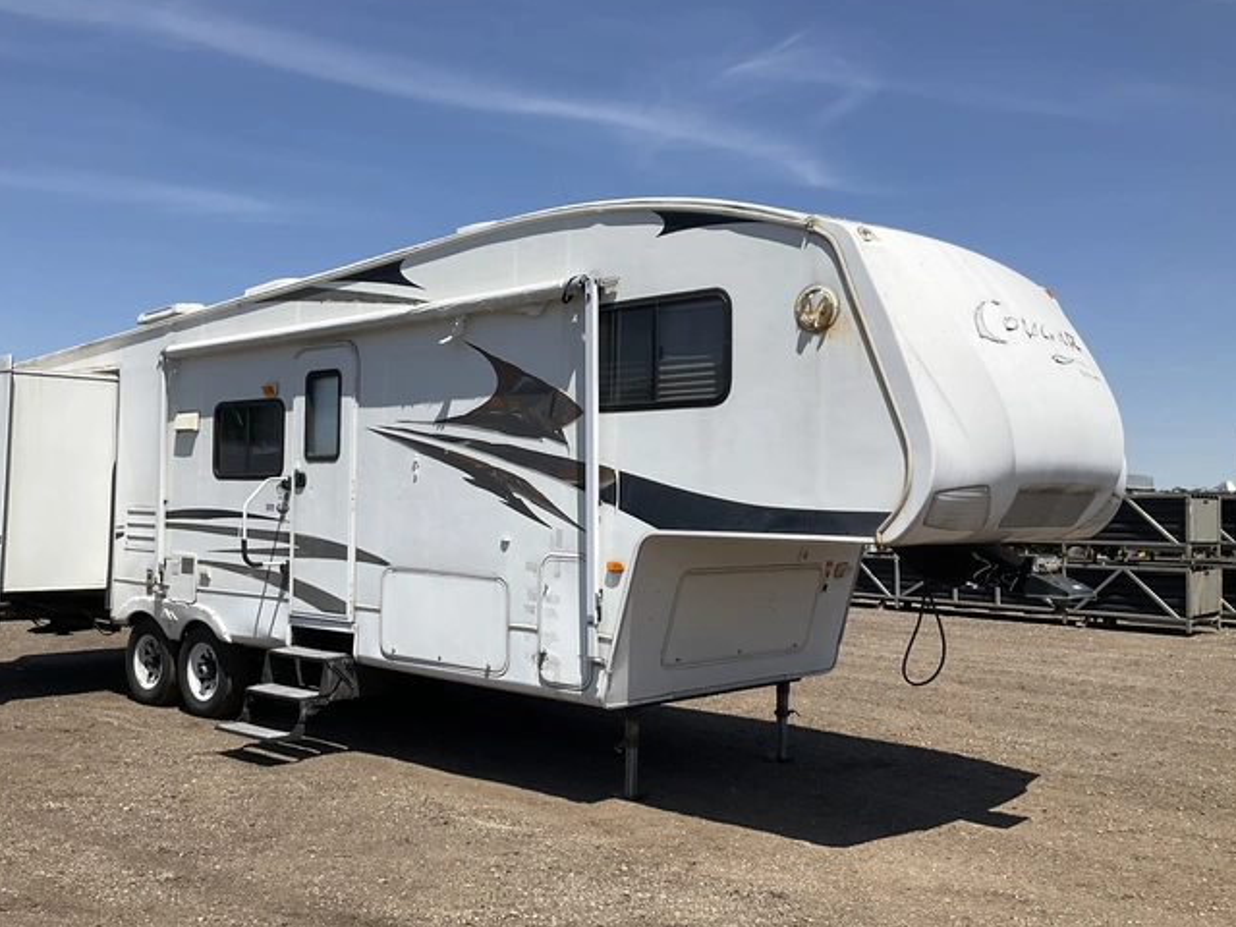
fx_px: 1214
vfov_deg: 41.8
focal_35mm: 34
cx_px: 520
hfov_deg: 53.7
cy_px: 457
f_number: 1.8
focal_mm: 3
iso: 25
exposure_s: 1/2667
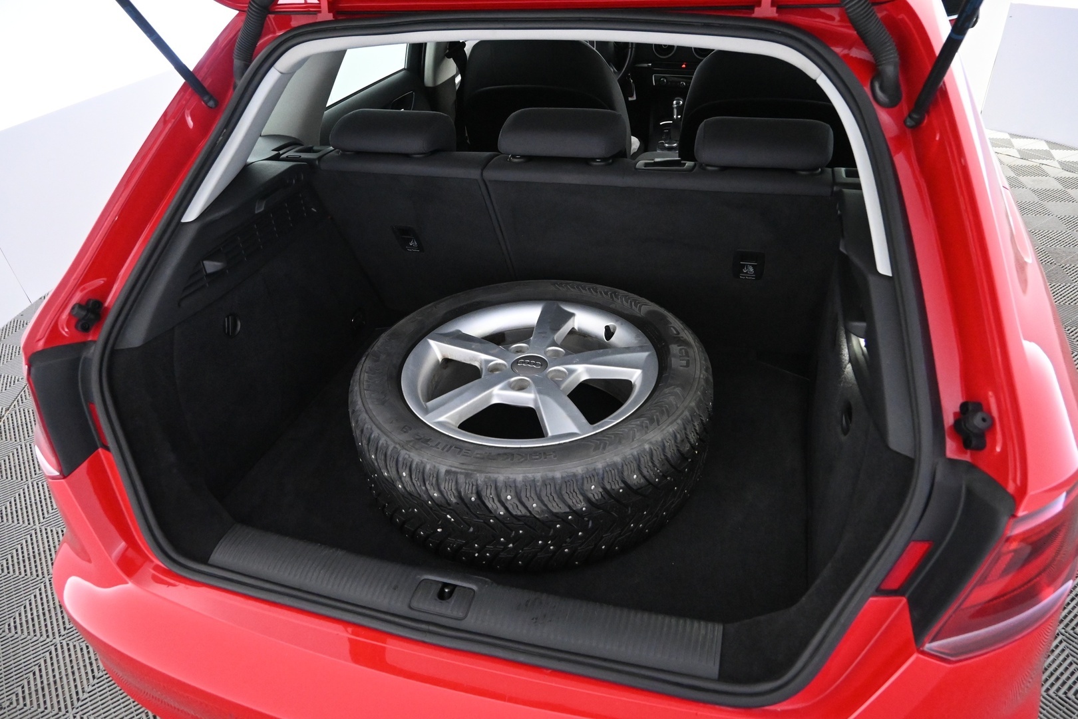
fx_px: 719
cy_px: 360
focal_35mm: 24
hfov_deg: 73.7
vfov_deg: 53.1
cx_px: 539
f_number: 4
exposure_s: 1/60
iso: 5000
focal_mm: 16
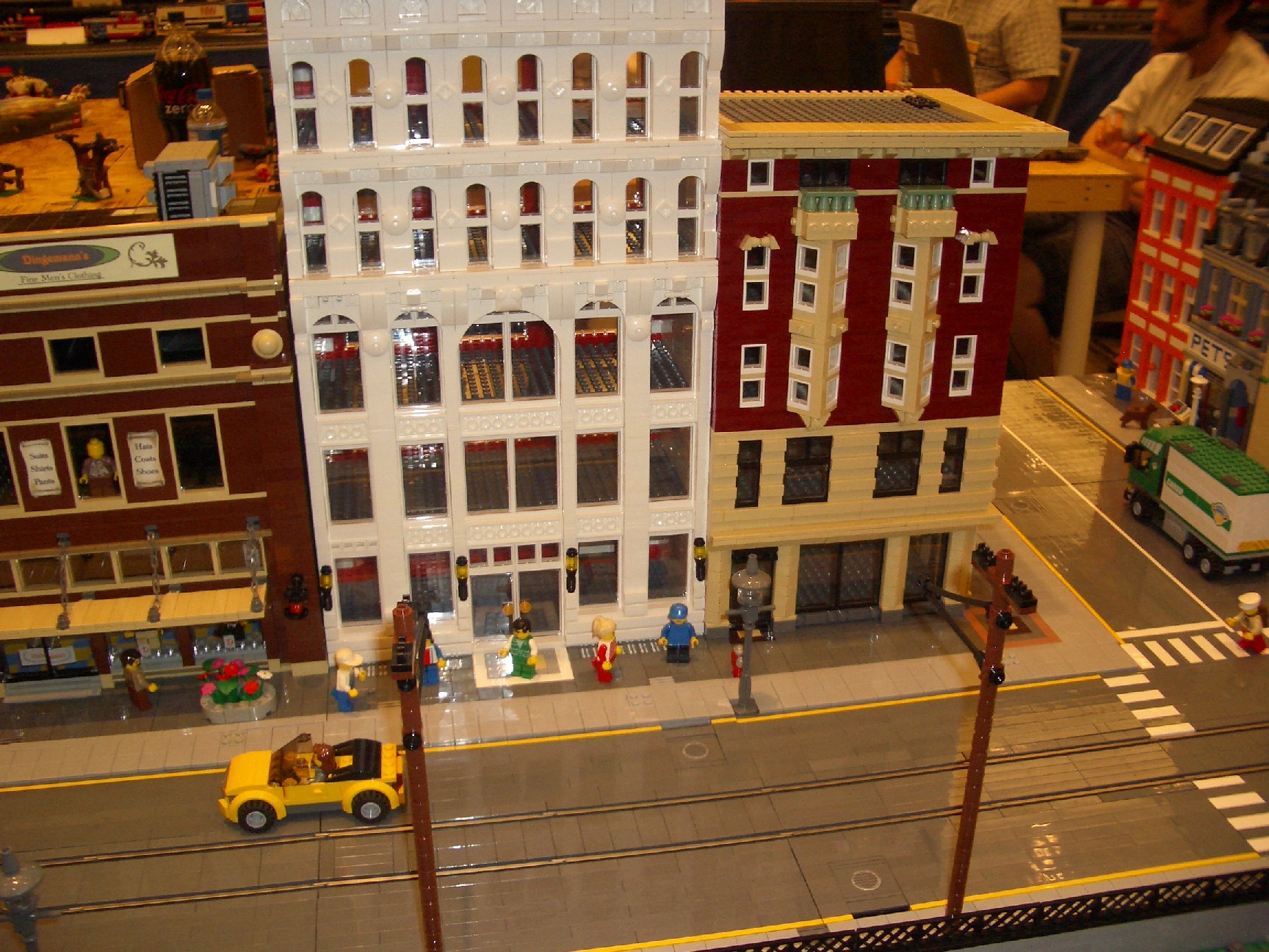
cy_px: 476
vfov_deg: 40.7
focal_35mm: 35
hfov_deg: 52.6
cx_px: 634
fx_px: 1283
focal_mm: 5.8
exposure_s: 1/60
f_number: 2.6
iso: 100
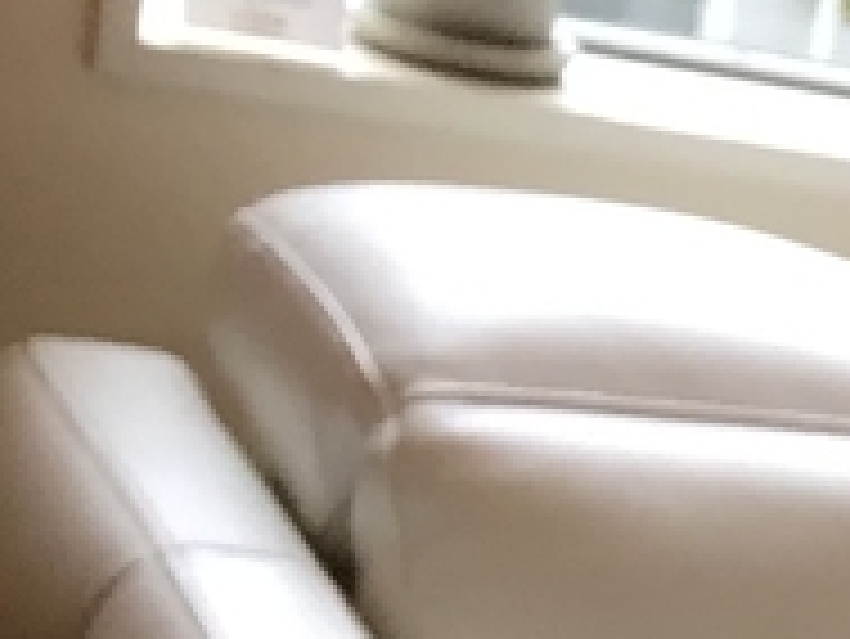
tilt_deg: -21.2
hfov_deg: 8.6
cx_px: 2415
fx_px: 4840
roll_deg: -17.1
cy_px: 1372
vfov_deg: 7.2
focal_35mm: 197
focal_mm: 3.3
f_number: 2.4
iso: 40
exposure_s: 1/120
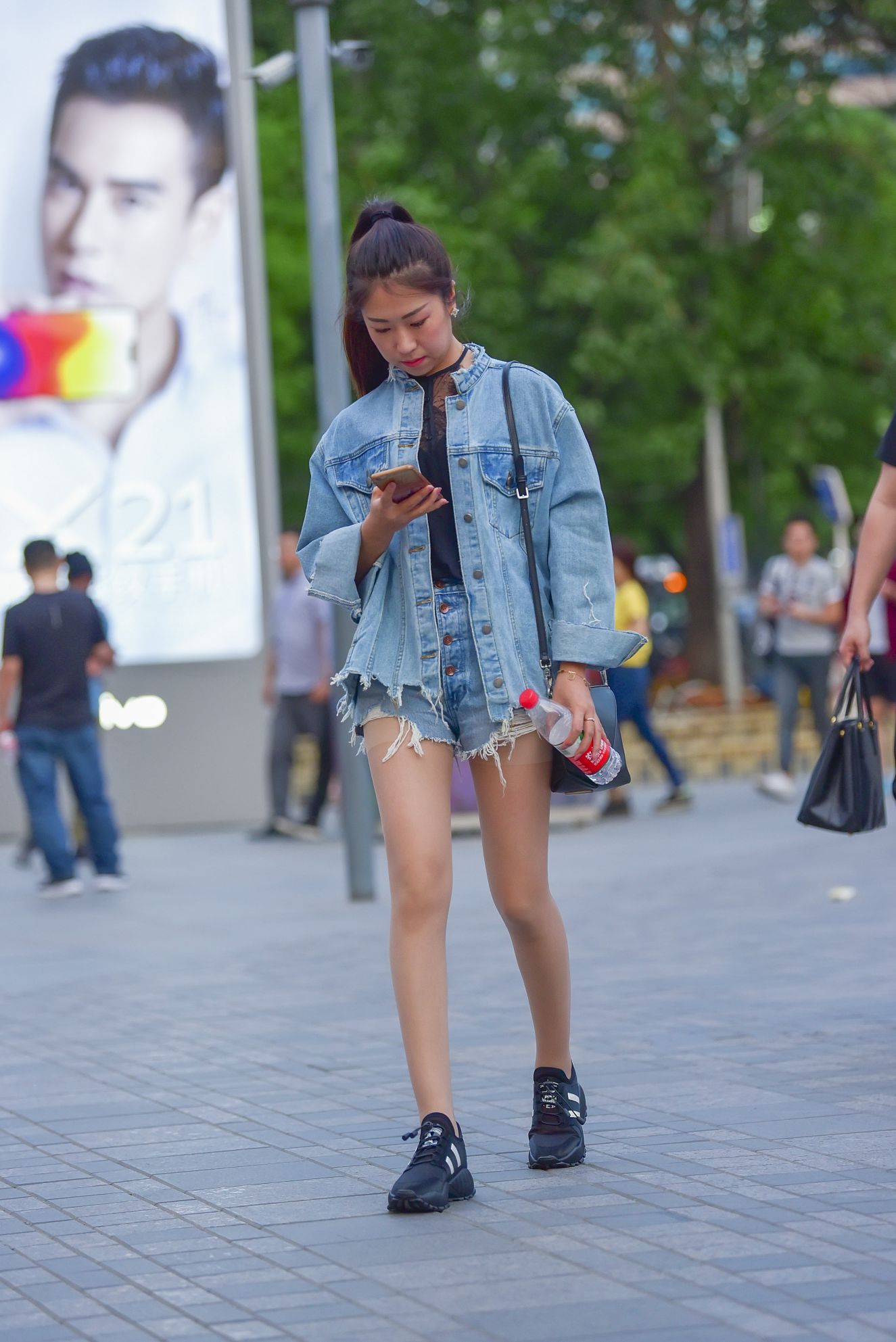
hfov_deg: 11.8
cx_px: 448
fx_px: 4327
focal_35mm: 116
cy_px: 671
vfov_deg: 17.6
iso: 800
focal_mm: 116
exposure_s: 1/640
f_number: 2.8
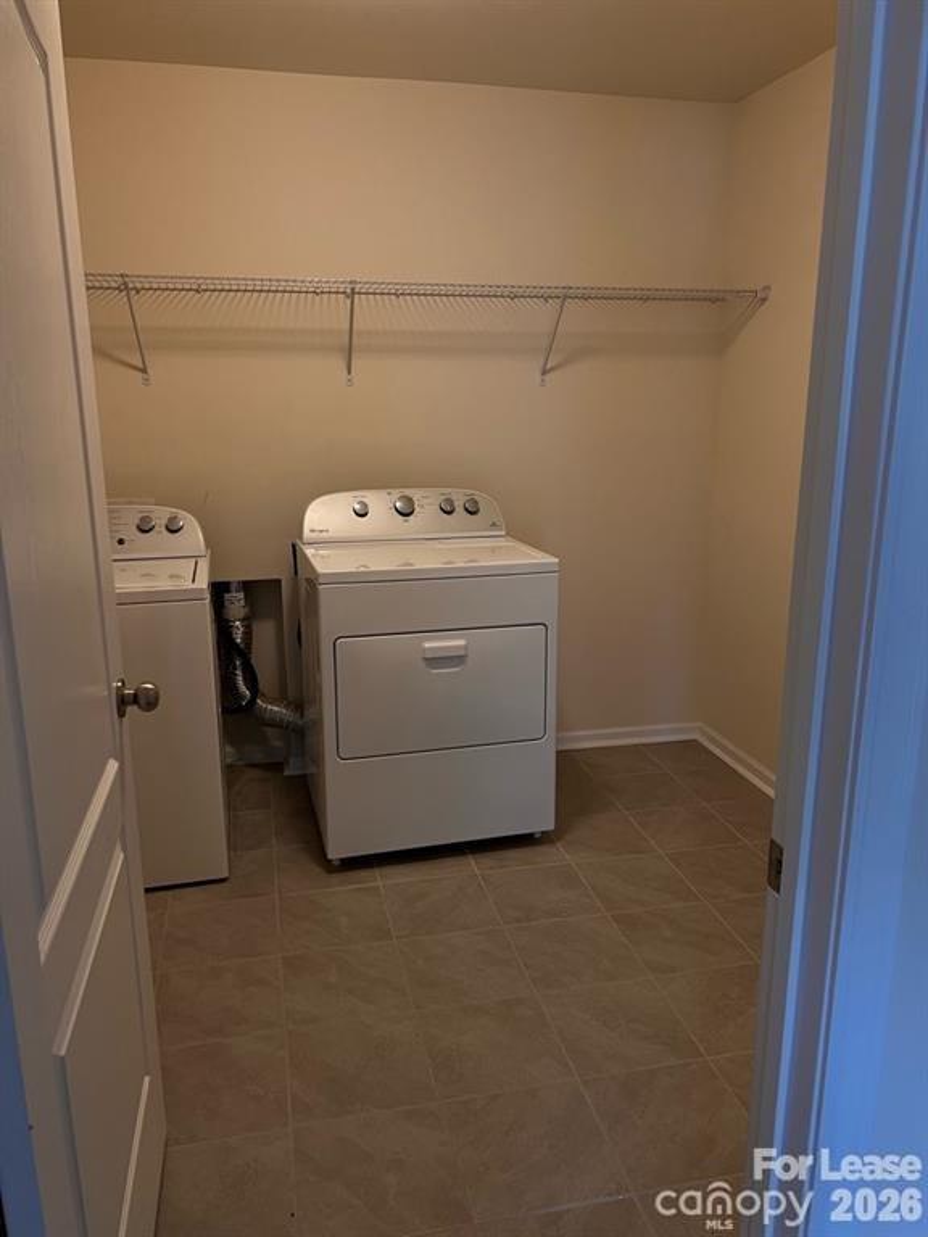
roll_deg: +0.0
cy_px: 618
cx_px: 464
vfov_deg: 67.3
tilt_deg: -11.8
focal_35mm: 26
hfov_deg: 53.1
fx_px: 929
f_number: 1.5
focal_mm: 5.7
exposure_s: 1/60
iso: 100
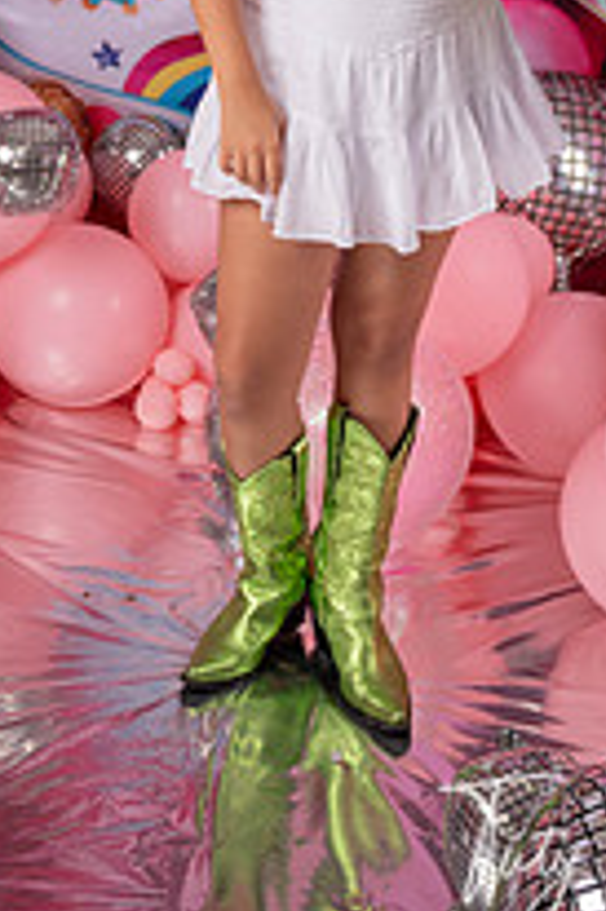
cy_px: 4
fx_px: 2049
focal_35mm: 81
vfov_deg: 24.0
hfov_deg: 16.8
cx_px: 252
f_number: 4.5
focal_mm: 37
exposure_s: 1/100
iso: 125
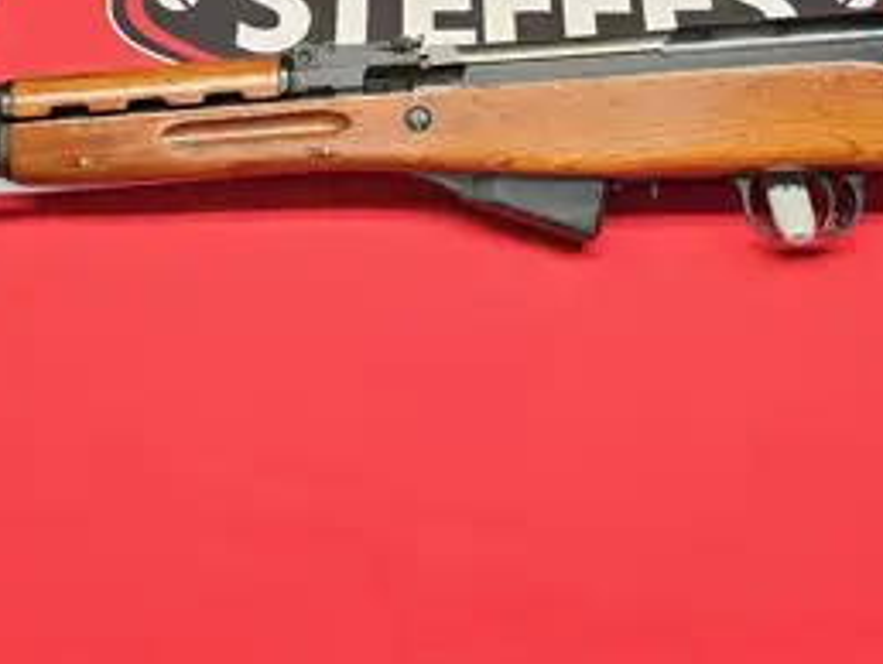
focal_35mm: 57
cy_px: 7
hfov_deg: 33.7
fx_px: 1455
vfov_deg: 24.6
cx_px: 472
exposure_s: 1/120
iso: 100
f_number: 1.7
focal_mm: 6.3
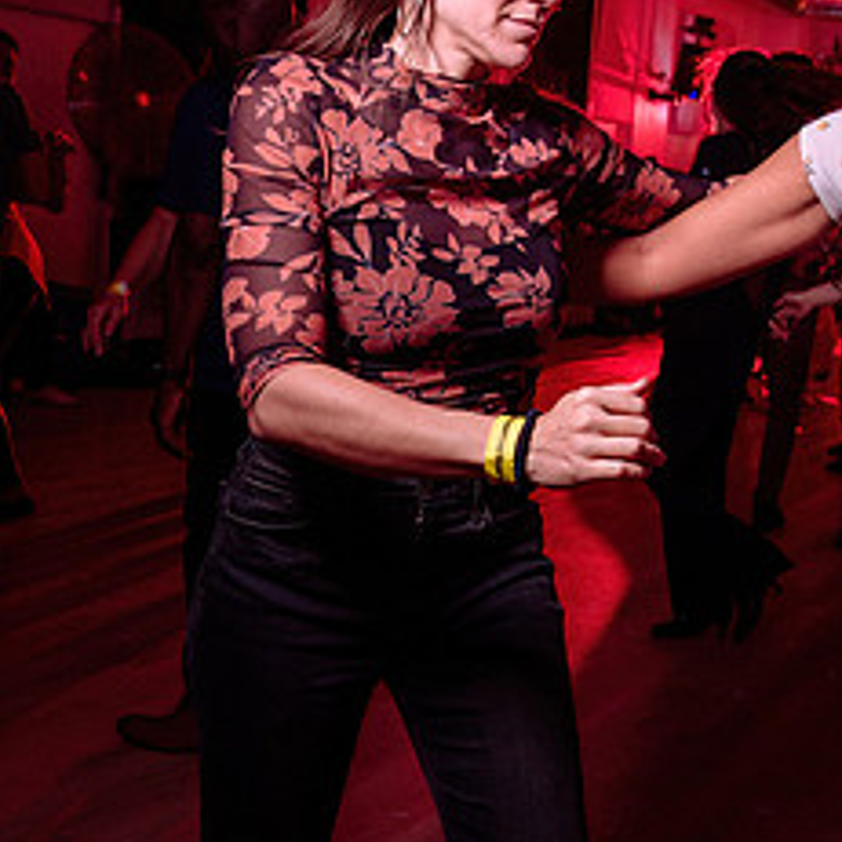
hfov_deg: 28.5
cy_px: 398
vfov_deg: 29.5
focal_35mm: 58
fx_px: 1596
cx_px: 743
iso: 800
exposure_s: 1/50
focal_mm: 24
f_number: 3.5
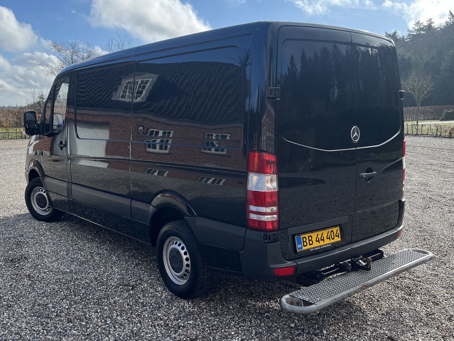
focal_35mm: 35
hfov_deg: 52.6
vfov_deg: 40.7
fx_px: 459
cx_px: 216
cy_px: 169
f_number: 1.6
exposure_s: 1/2137
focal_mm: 5.1
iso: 50
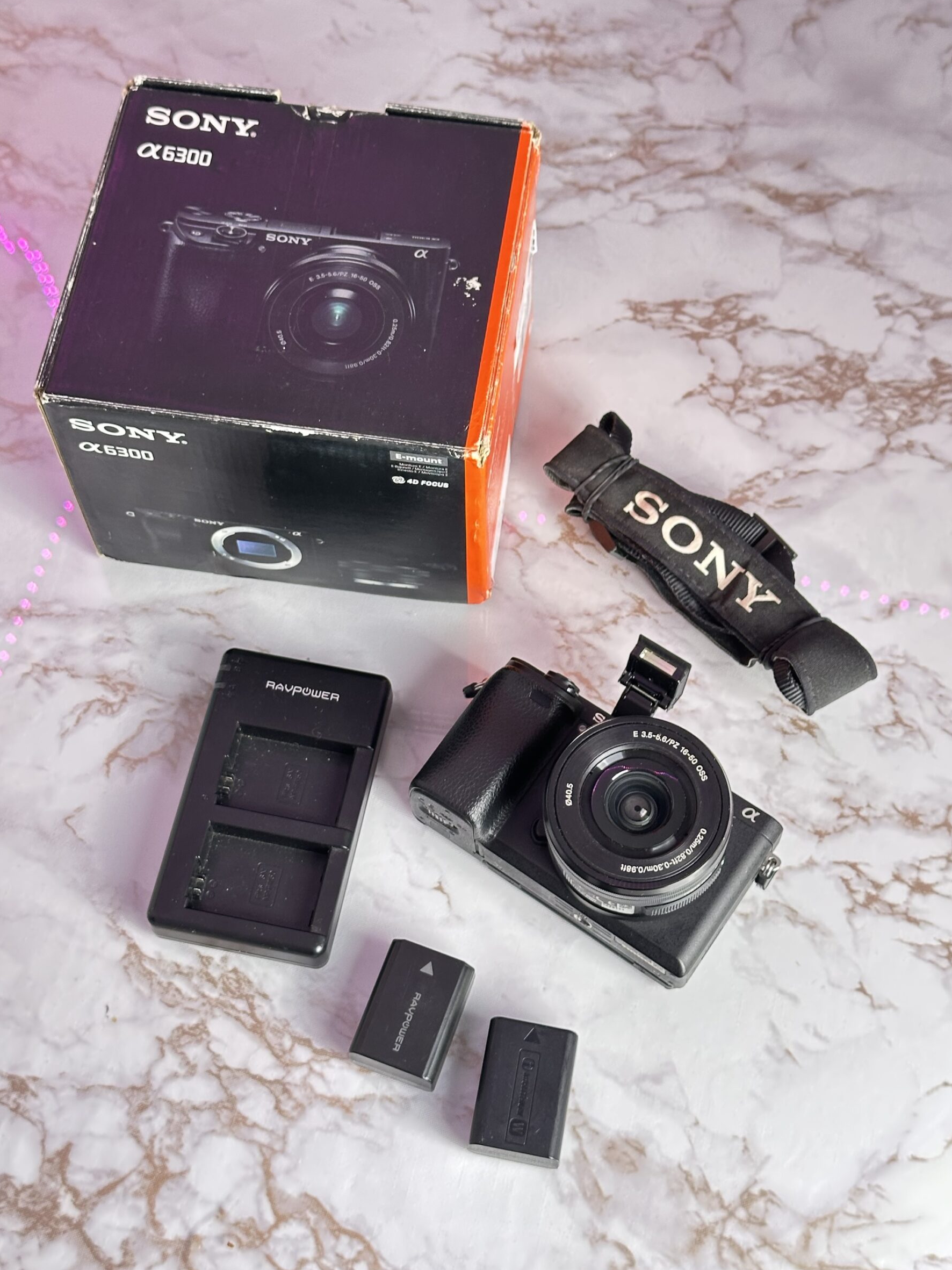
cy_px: 588
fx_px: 1907
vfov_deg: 36.8
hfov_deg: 28.0
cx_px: 455
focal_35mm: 52
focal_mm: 6.86
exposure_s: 1/60
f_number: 1.78
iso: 200
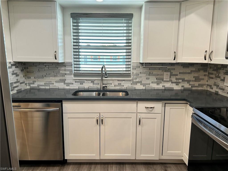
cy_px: 86
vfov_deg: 53.1
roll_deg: +0.3
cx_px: 114
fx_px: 171
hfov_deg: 67.3
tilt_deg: -9.9
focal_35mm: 26
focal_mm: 5.7
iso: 100
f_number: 1.5
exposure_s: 1/120
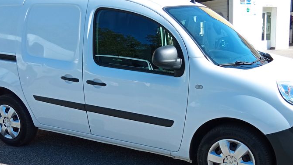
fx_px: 342
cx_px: 166
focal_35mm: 44
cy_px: 117
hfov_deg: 46.3
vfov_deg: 26.8
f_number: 2.2
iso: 113
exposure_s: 1/793
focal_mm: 3.79
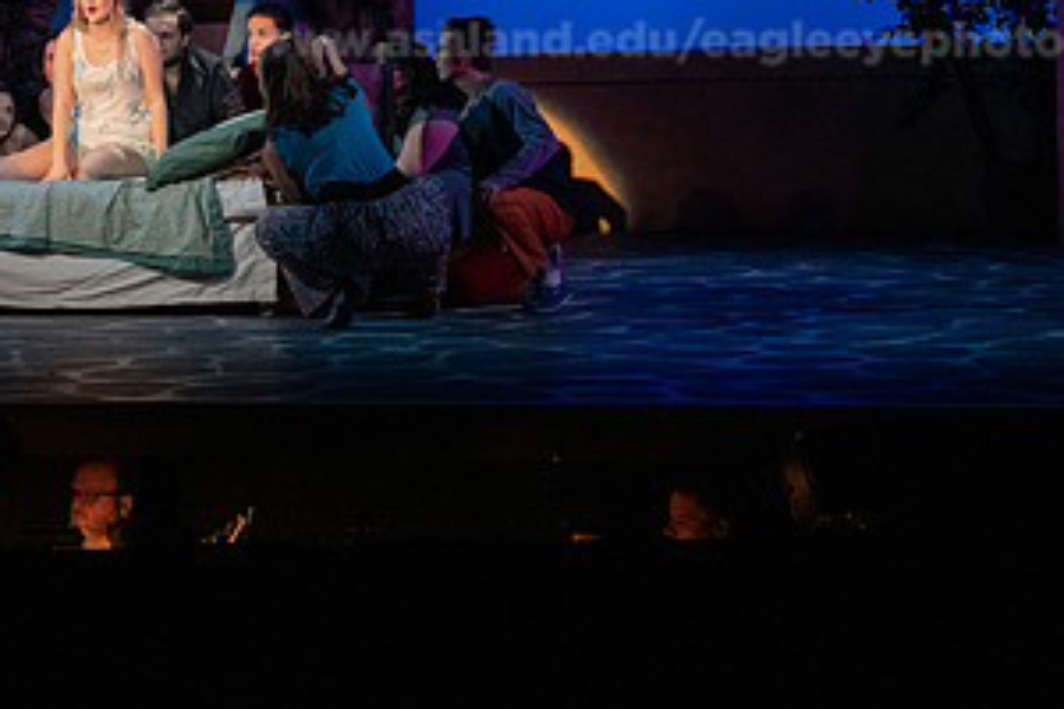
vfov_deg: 12.2
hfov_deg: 18.0
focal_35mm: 112
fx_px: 3310
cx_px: 89
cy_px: 115
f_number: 4
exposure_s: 1/400
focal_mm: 58
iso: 4000
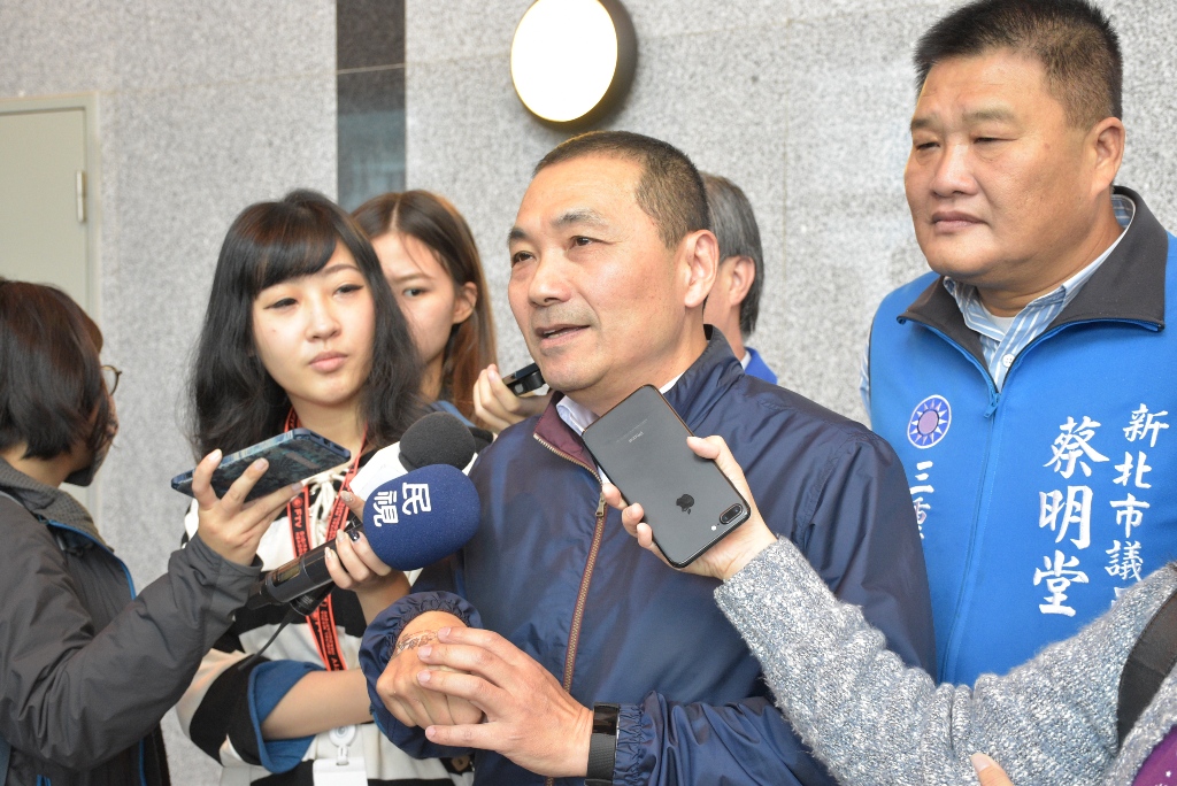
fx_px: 1717
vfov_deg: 25.8
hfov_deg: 37.8
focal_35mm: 52
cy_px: 393
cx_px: 588
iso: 2000
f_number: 5.6
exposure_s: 1/80
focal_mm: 35
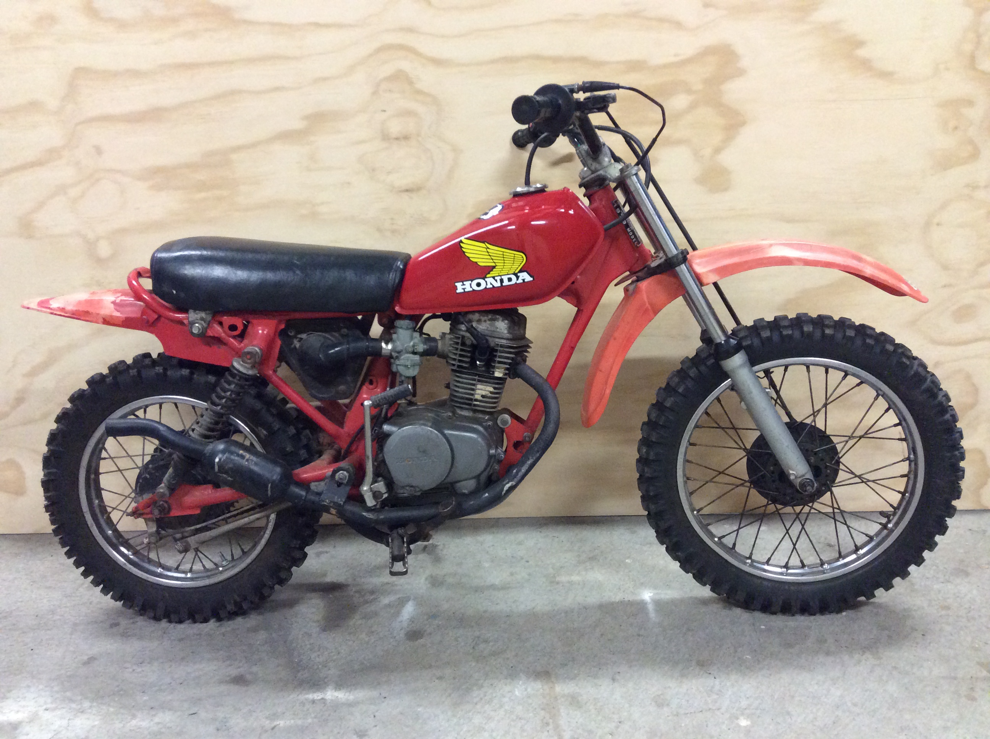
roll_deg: +4.1
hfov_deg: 56.9
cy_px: 370
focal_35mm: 32
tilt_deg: -17.6
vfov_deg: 44.1
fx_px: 914
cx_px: 495
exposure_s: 1/25
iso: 250
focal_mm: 3.3
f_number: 2.4
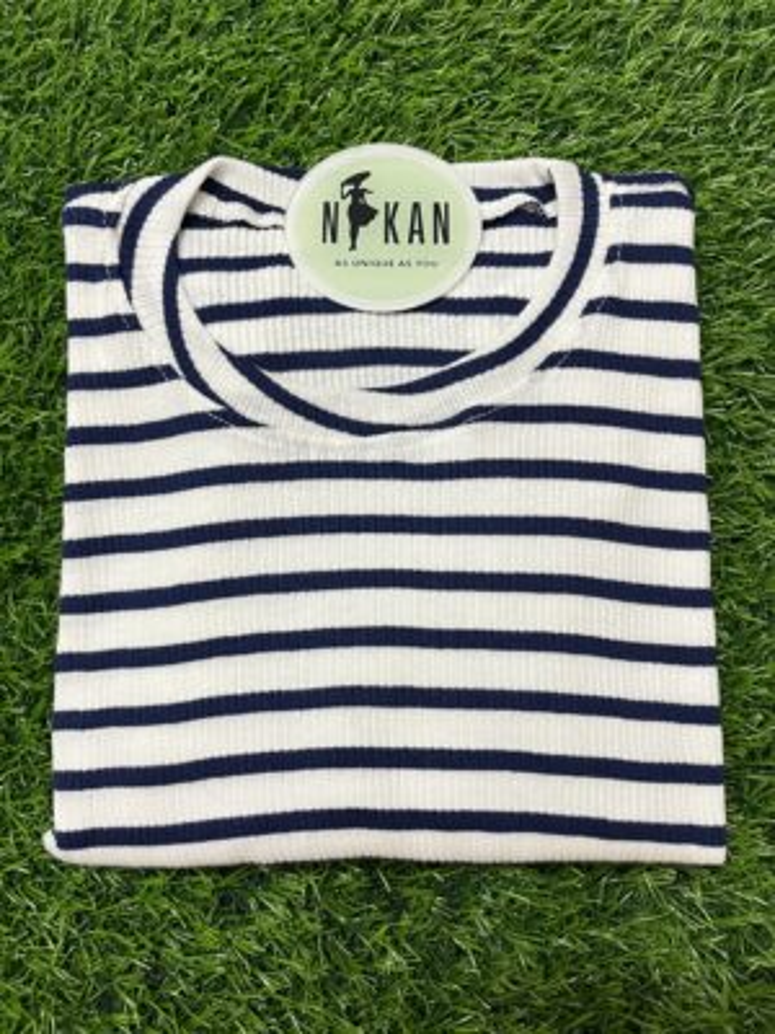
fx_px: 776
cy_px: 517
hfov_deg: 53.1
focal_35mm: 26
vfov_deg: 67.3
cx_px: 388
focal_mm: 5.1
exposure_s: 1/50
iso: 200
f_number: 1.6
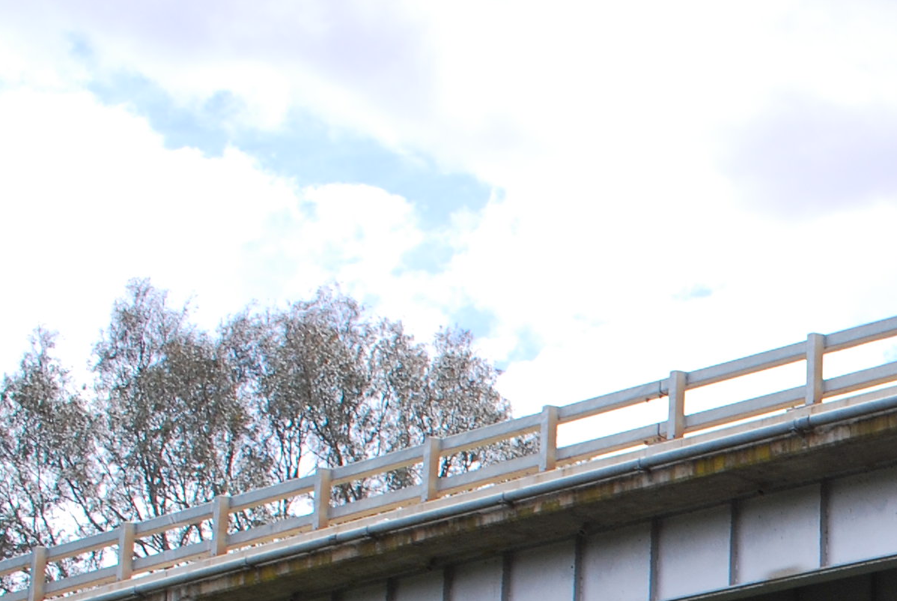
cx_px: 1254
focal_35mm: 97
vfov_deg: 13.2
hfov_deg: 19.0
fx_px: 2420
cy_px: 940
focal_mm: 20
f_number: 10
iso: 200
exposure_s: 1/200
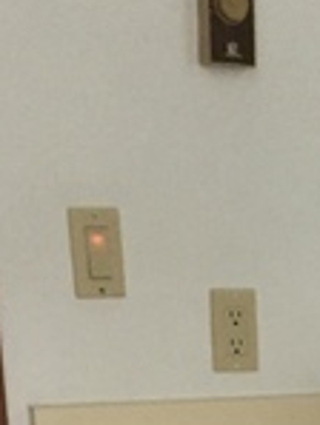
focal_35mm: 130
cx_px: 617
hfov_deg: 10.6
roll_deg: -3.0
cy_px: 843
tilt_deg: -25.1
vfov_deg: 13.2
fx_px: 1600
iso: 160
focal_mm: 4.15
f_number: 2.2
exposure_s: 1/30
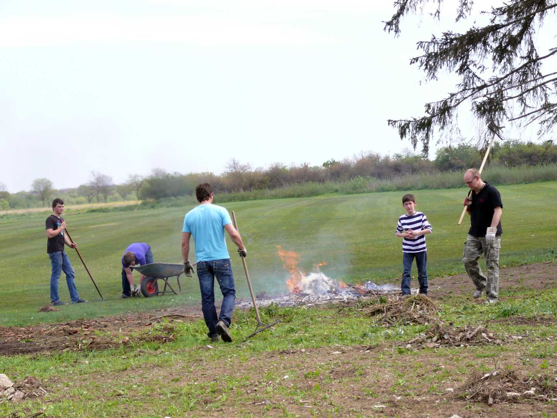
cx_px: 278
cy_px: 209
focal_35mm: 120
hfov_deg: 16.4
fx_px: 1931
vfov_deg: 12.3
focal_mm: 25.5
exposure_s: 1/200
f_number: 5.6
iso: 100
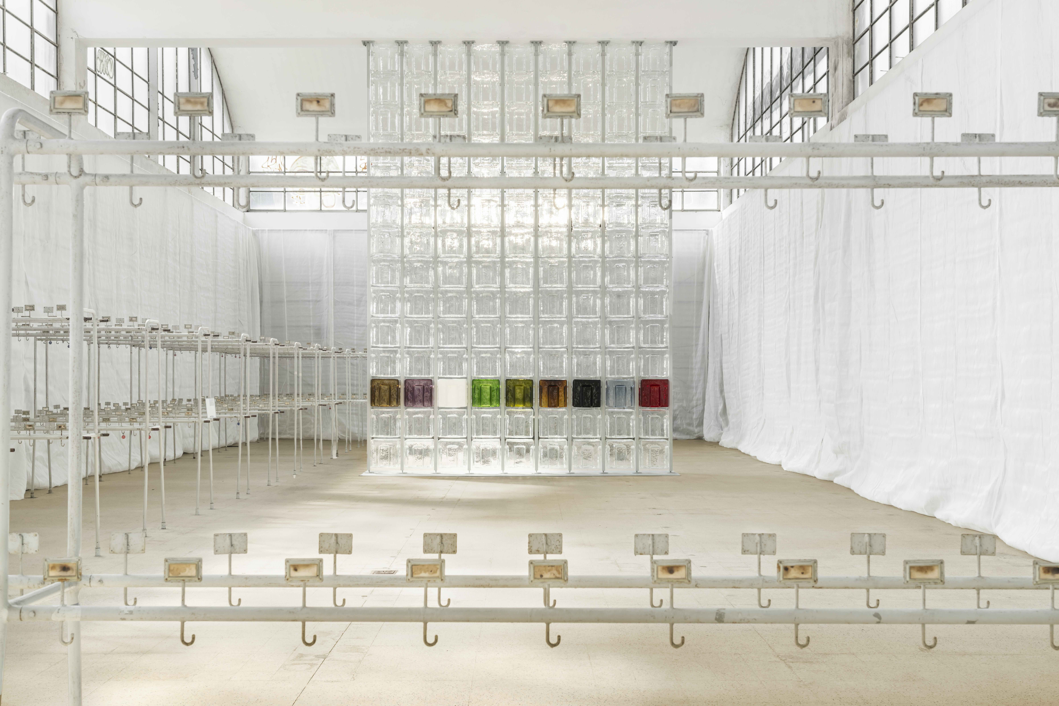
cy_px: 353
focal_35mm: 40
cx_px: 530
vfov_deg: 33.4
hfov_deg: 48.5
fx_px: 1177
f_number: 13
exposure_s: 1/13
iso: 200
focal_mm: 40
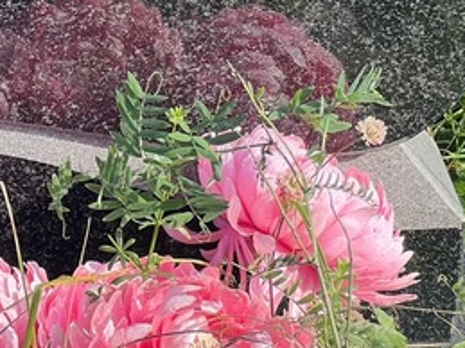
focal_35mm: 238
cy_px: -187
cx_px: -102
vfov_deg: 6.2
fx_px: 3196
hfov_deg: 8.2
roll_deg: -3.3
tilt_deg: -28.2
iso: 32
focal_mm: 9
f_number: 2.8
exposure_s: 1/172
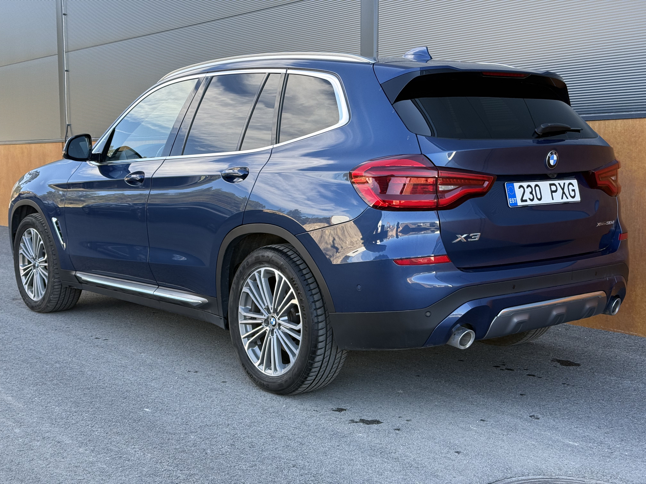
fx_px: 896
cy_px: 242
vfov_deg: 30.3
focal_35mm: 48
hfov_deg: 39.7
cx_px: 323
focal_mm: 6.76
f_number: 1.78
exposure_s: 1/411
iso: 80
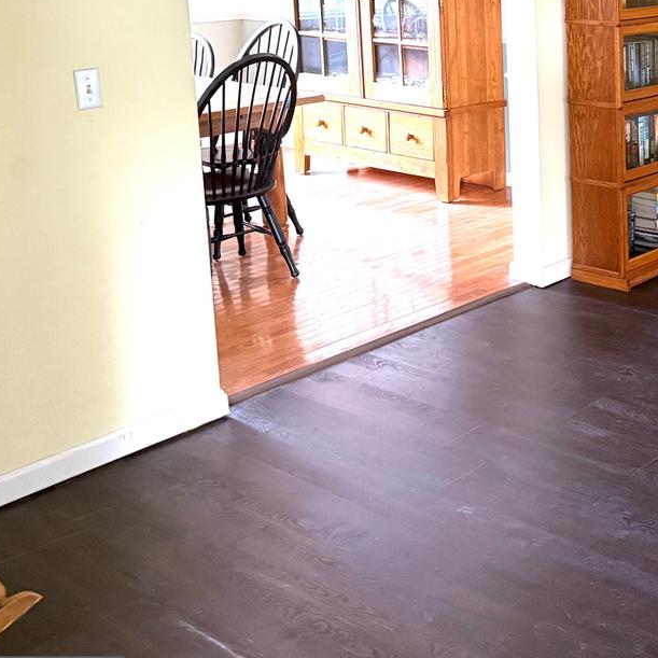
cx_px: 711
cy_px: 137
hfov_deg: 30.7
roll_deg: -1.0
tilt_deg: -10.9
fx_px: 1075
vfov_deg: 33.1
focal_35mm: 50
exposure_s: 1/60
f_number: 1.78
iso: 640
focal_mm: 6.76
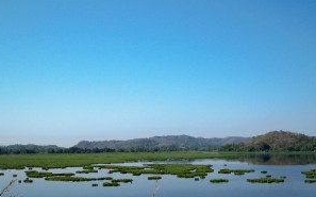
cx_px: 181
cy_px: 135
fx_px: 430
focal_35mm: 50
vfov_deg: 25.6
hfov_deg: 40.2
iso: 64
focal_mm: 6.3
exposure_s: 1/500
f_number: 4.7
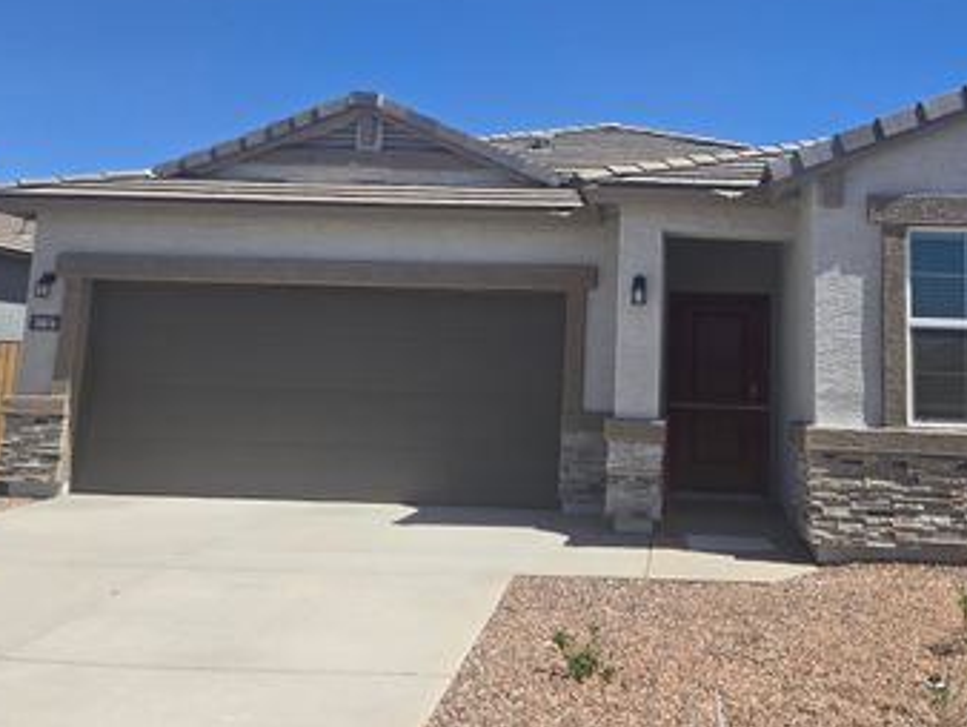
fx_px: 950
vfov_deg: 41.5
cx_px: 629
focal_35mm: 34
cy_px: 265
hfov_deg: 53.1
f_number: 1.8
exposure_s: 1/2094
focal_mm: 5.4
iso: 25
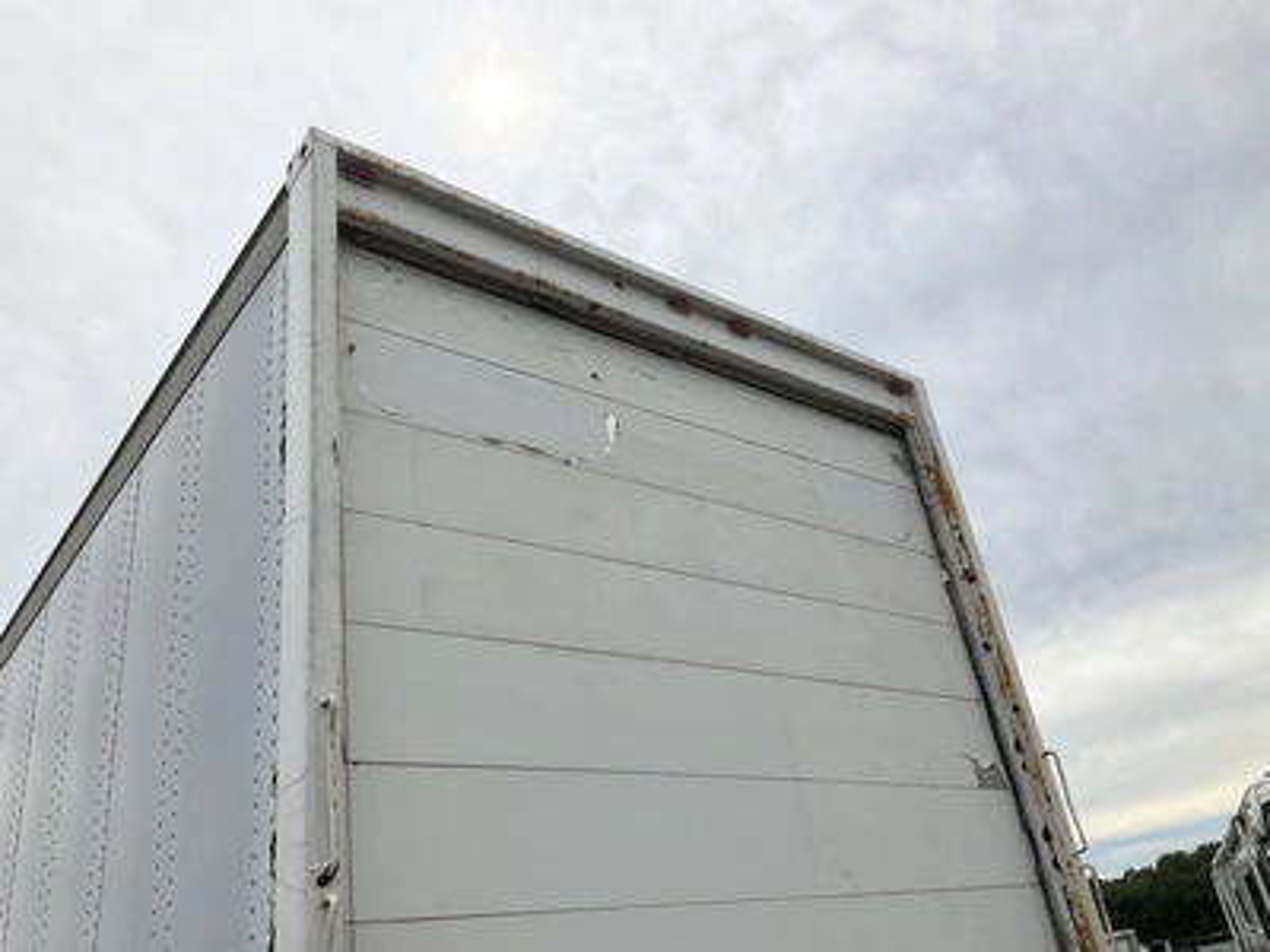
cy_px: 476
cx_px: 635
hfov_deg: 61.7
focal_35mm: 29
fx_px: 1064
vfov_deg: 48.2
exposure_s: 1/3125
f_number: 1.8
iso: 25
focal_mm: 3
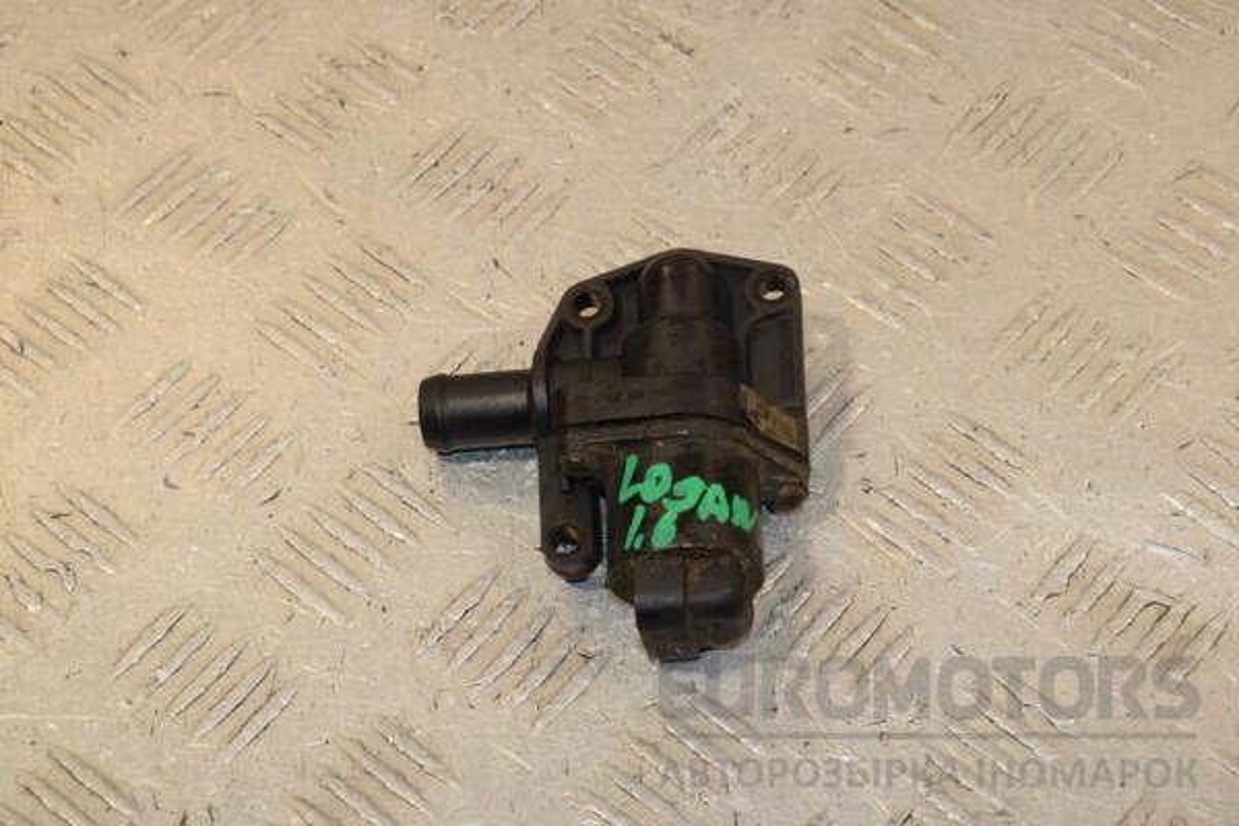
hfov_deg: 21.9
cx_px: 620
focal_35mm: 93
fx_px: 3200
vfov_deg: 14.7
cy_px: 413
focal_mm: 62
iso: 800
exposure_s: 1/200
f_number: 10
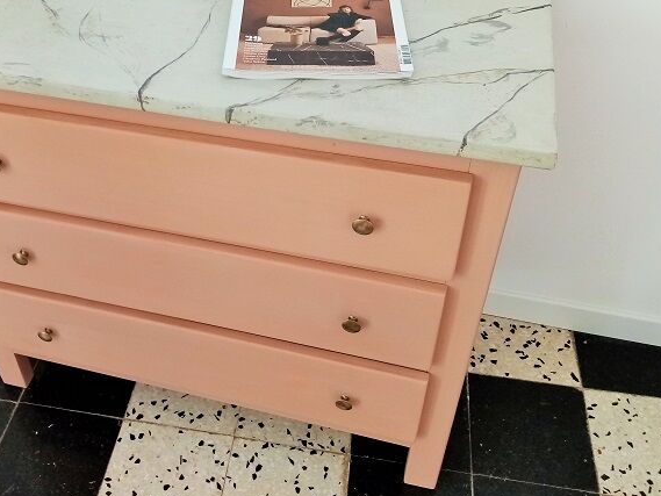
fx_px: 726
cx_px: 237
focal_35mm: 38
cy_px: 167
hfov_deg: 48.4
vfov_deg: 37.3
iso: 222
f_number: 1.8
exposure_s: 1/33.3
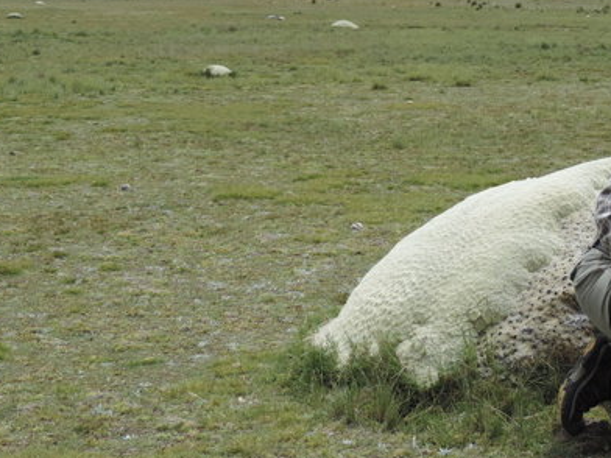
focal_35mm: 90
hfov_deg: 21.2
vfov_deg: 16.3
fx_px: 1589
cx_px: 563
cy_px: 96
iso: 80
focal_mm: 8.3
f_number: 3.5
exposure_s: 1/640
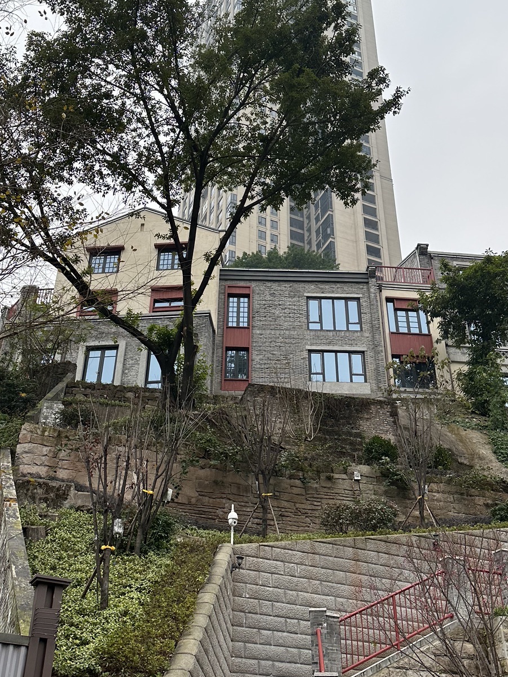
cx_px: 269
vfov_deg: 46.8
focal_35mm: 40
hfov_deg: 35.9
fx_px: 783
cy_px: 315
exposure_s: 1/1083
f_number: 1.78
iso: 80
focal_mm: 6.86
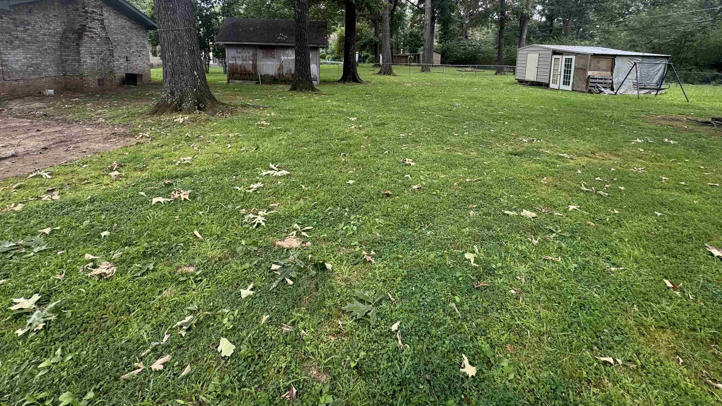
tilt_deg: -8.5
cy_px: 107
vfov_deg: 60.8
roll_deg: -1.6
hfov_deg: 95.9
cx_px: 371
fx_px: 325
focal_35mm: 17
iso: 40
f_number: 2.2
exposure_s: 1/129
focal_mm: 2.22
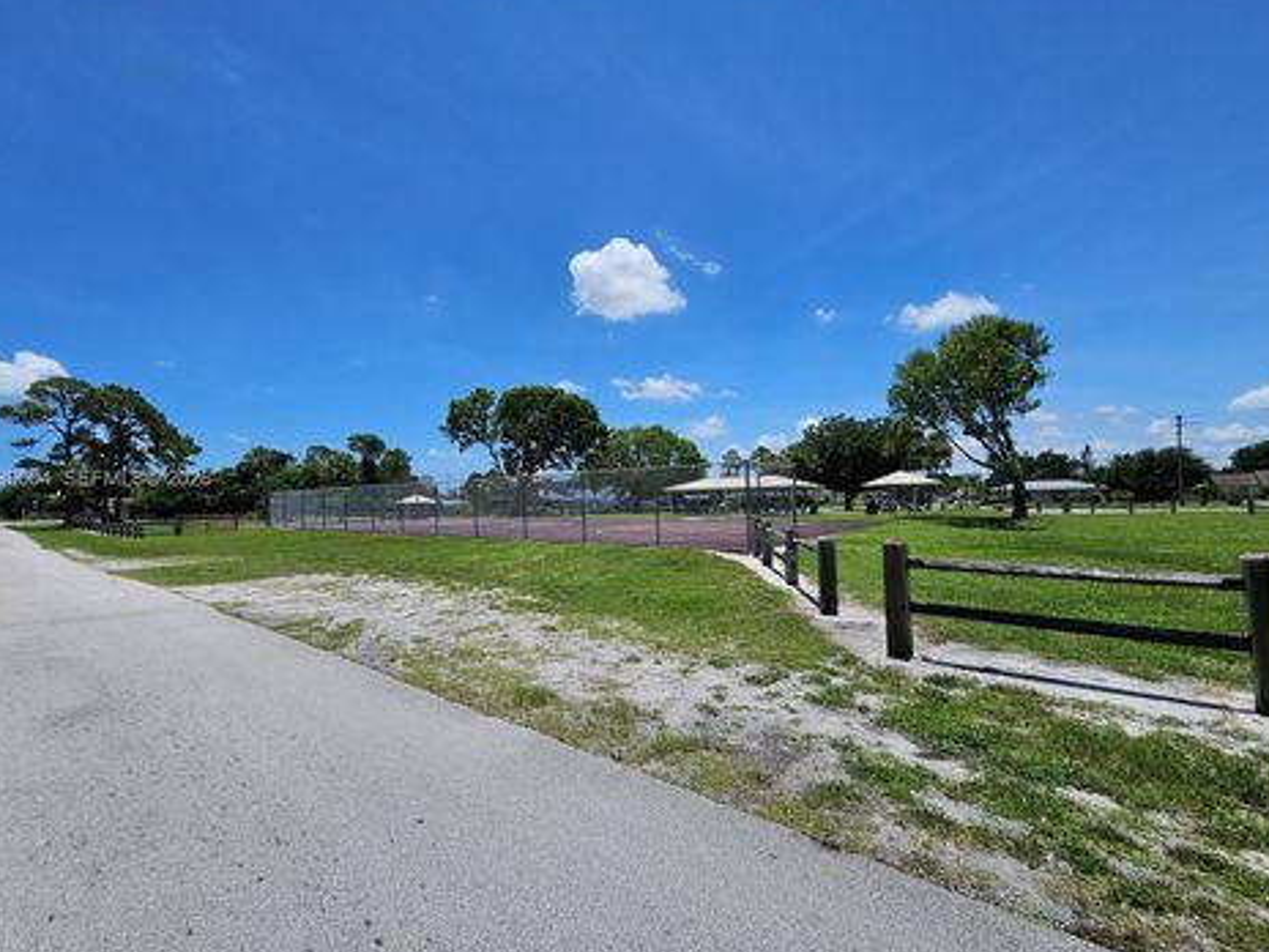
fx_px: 513
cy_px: 480
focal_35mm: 14
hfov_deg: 102.1
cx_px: 629
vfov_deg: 85.7
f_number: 2.2
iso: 32
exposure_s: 1/2604
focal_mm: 1.74
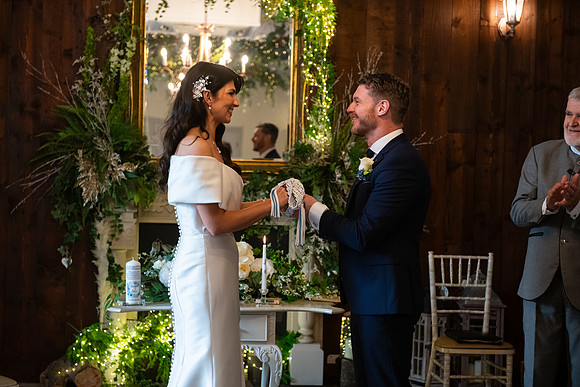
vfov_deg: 19.5
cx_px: 290
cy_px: 194
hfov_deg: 28.8
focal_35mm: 70
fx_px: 1128
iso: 1000
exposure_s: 1/160
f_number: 3.5
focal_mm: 70
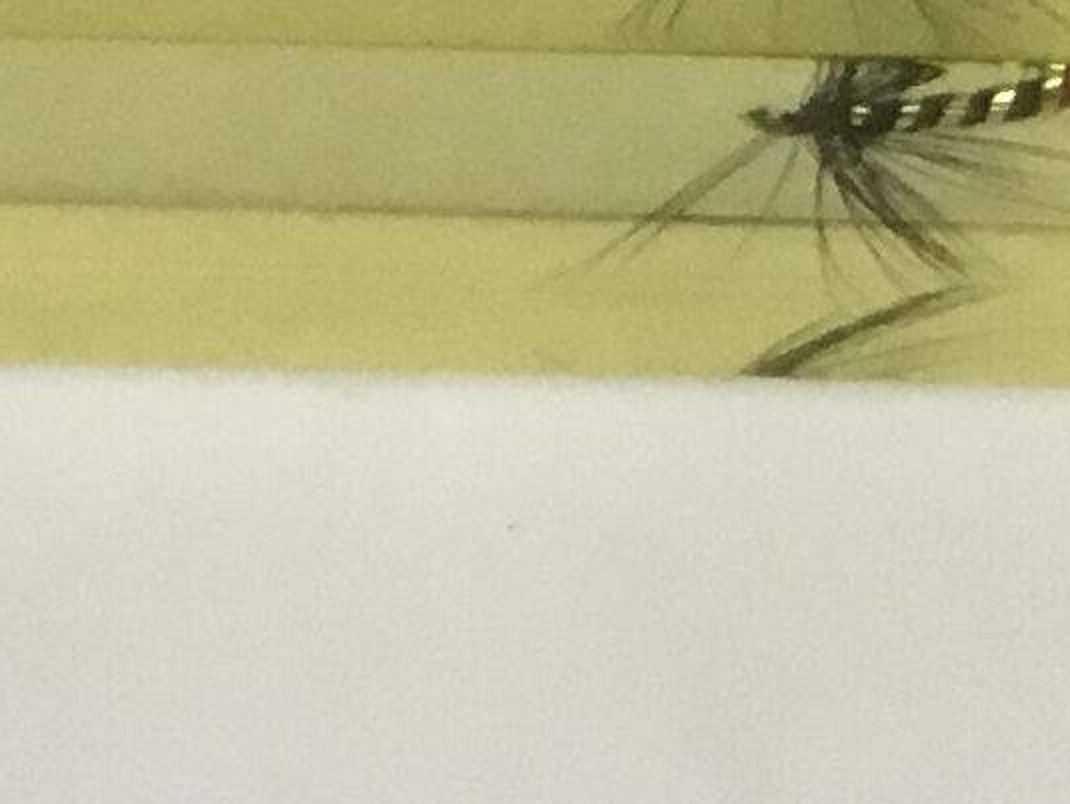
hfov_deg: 9.3
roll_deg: +2.2
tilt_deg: -44.1
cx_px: -1496
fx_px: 5846
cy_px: -896
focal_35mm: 189
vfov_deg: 7.5
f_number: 2.4
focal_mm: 3.3
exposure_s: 1/33
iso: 80
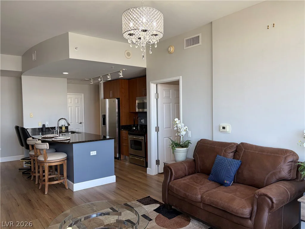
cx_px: 152
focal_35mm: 26
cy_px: 114
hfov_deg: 67.3
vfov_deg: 53.1
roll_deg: +1.8
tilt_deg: -1.6
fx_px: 229
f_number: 1.6
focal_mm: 5.96
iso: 64
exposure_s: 1/120
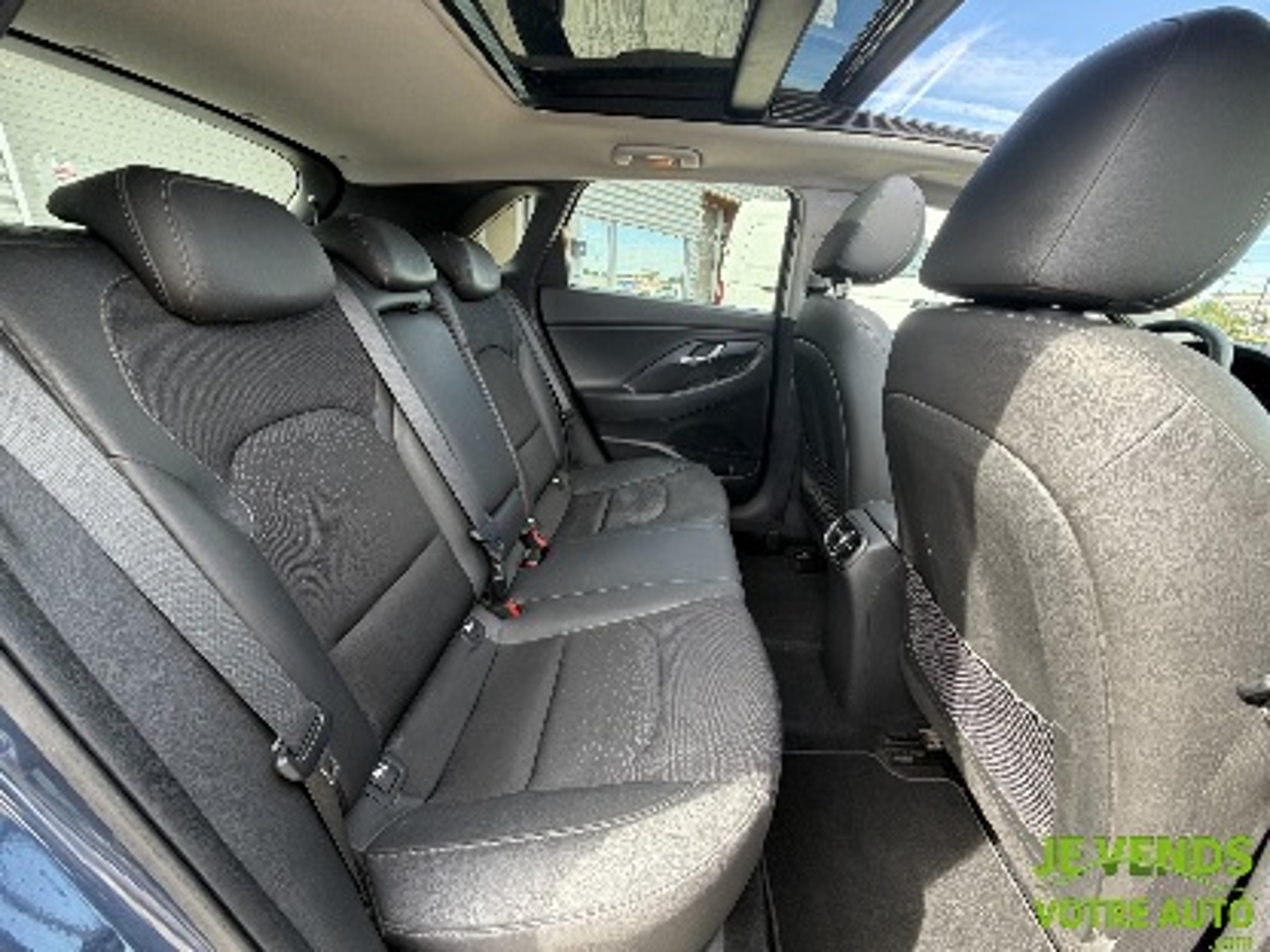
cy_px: 476
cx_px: 635
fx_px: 514
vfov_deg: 85.7
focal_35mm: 14
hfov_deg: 102.1
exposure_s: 1/121
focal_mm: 2.22
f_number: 2.2
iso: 100
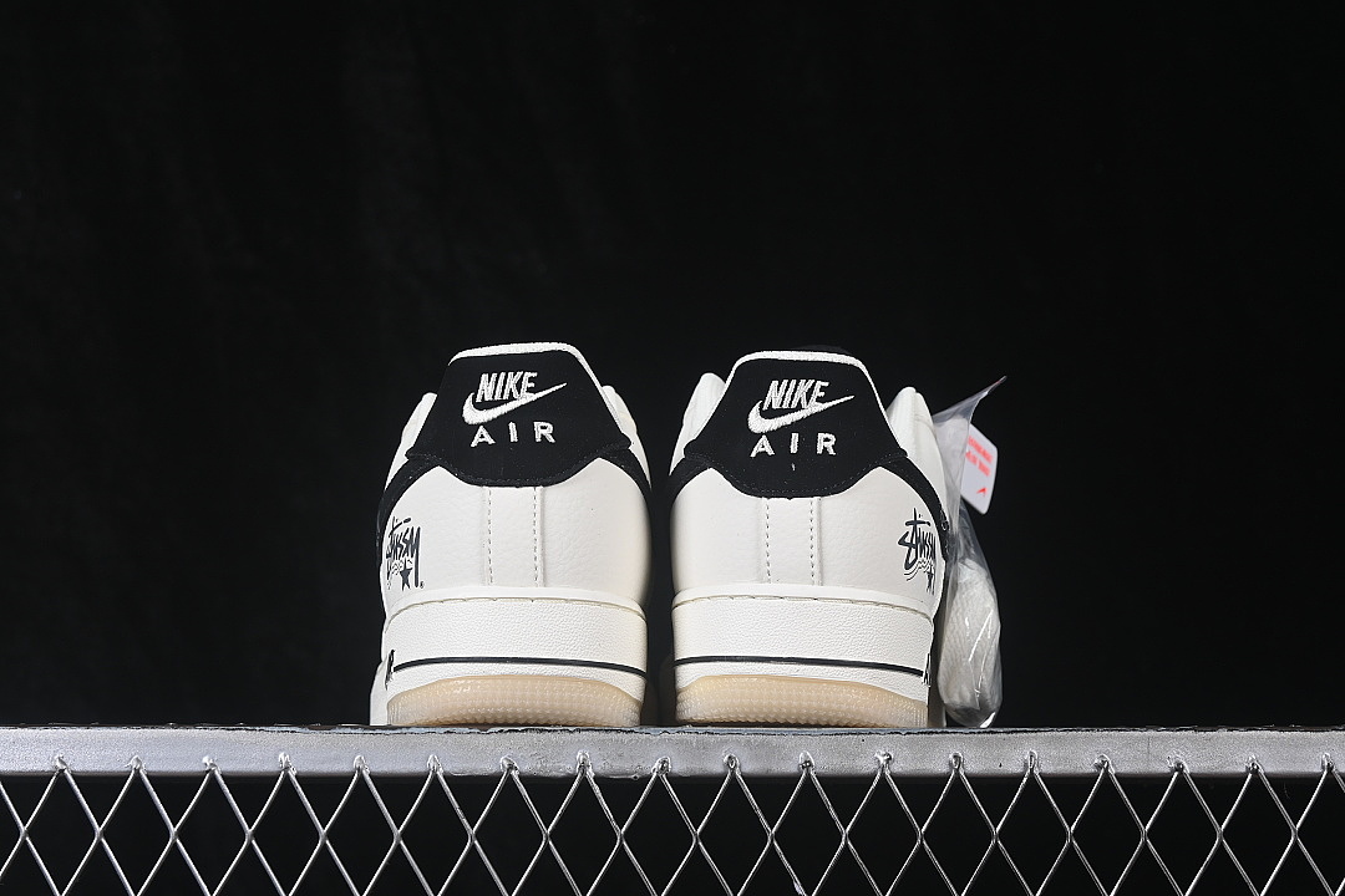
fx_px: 2802
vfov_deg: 18.2
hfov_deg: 27.0
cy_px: 448
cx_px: 672
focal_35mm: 75
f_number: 8
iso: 160
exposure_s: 1/80
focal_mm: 50
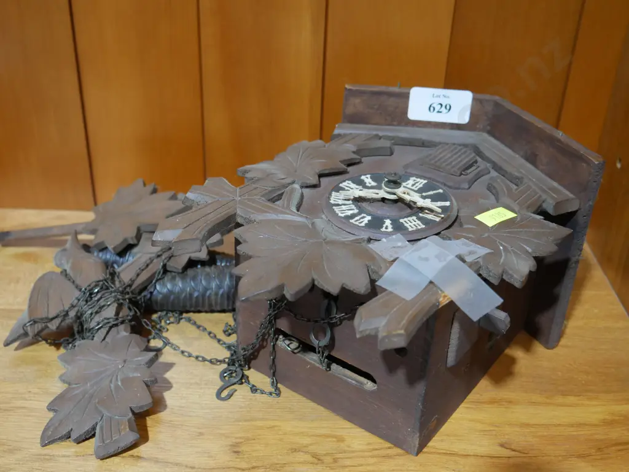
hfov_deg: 46.8
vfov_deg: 36.0
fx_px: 727
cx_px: 314
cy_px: 236
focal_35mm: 40
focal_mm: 20
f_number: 4.5
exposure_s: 1/60
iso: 1250
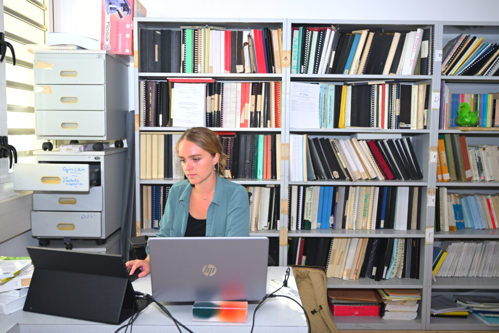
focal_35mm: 33
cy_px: 166
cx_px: 250
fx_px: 457
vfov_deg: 40.0
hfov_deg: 57.2
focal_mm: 33
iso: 400
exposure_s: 1/125
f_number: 4
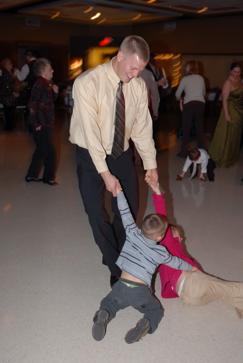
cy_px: 182
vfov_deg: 53.1
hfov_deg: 36.9
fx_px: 364
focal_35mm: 36
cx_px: 122
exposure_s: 1/10
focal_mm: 24
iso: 100
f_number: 2.8
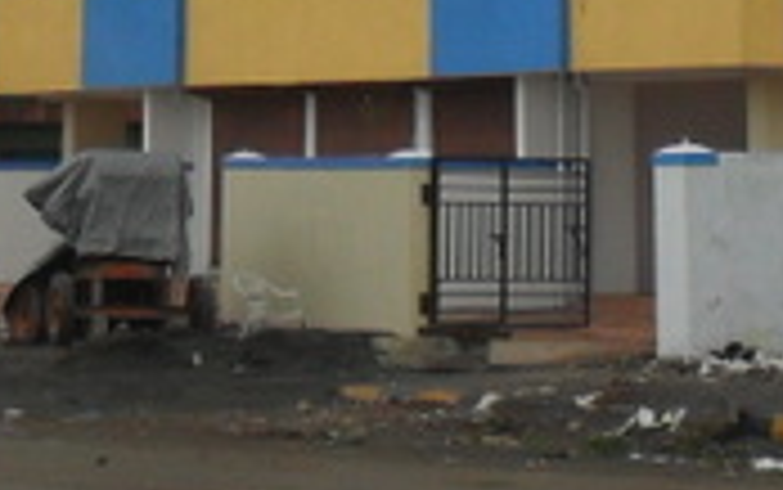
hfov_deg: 11.6
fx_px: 3844
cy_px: -841
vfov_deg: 6.8
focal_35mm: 180
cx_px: 374
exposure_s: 1/1000
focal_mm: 6.6
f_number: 4
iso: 100
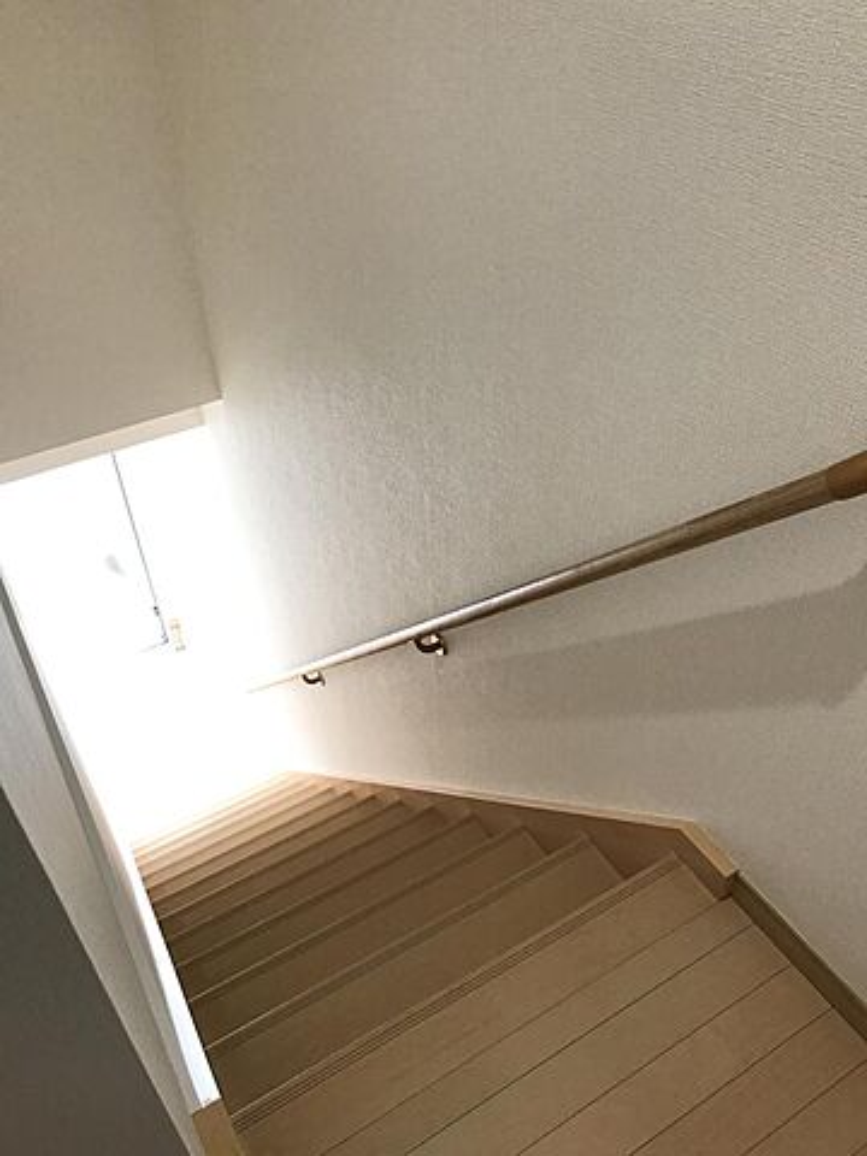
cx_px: 434
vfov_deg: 63.4
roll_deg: +2.6
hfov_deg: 49.7
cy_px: 578
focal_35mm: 28
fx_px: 935
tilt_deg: -39.6
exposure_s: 1/33
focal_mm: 3.99
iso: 25
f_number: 1.8
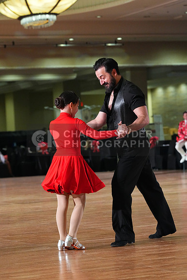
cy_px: 140
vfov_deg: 15.6
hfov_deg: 10.5
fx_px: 1020
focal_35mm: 131
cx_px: 94
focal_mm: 131
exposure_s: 1/400
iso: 8000
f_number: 5
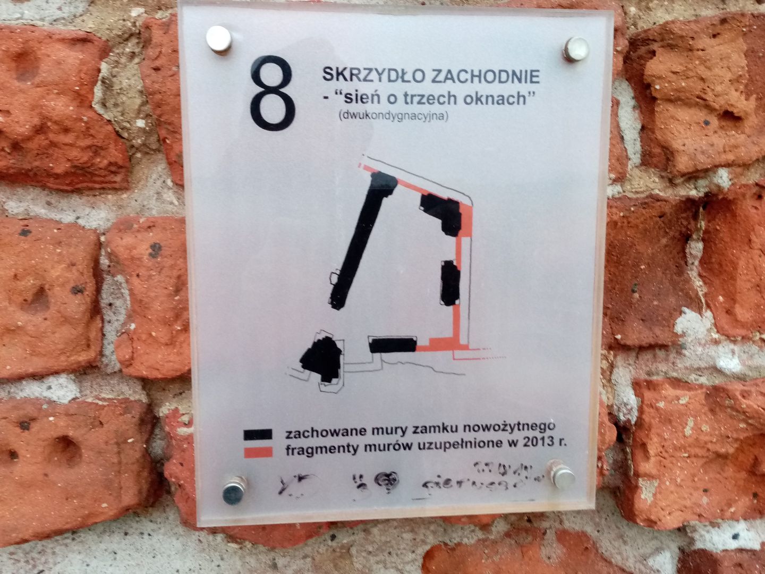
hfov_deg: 67.3
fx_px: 575
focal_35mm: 26
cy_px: 287
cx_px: 382
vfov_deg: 53.1
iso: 371
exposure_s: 1/25
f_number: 1.8
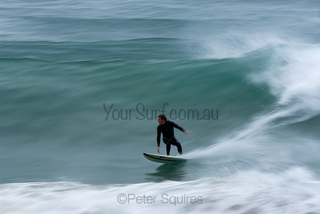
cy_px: 107
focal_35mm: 750
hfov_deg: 2.7
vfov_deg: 1.8
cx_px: 160
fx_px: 6668
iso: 100
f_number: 25
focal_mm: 500
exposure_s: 1/20
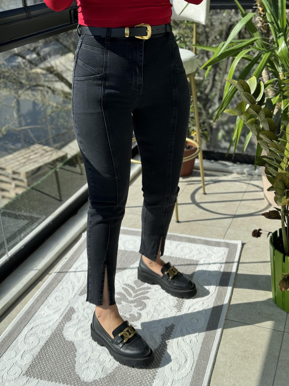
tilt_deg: -36.4
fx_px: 534
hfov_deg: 30.3
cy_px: 193
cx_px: 144
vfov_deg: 39.7
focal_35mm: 48
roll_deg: +3.2
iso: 64
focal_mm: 6.86
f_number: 1.78
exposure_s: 1/1287
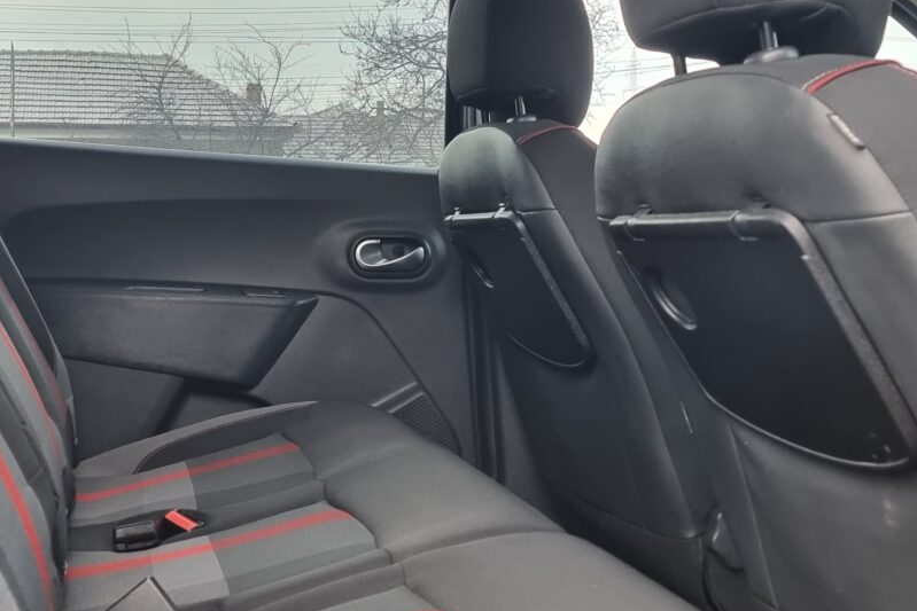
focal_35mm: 50
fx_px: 1274
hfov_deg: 39.4
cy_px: 264
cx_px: 367
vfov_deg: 27.0
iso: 160
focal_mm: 6.7
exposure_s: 1/120
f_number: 1.8
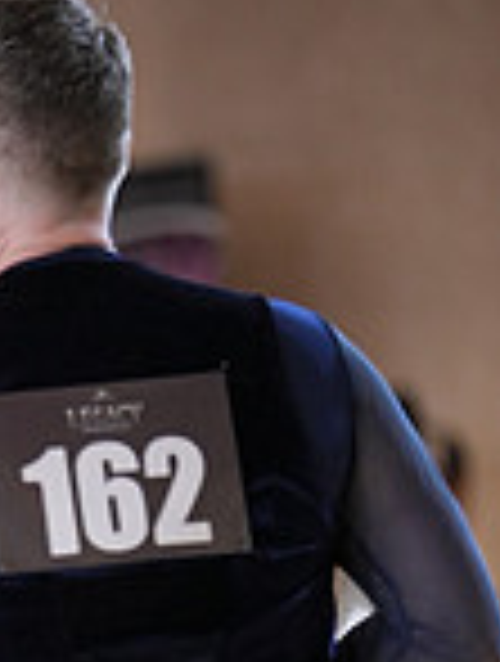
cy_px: 968
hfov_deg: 3.2
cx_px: -363
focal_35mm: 469
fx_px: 8993
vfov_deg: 4.2
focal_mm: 124
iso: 1000
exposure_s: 1/500
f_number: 2
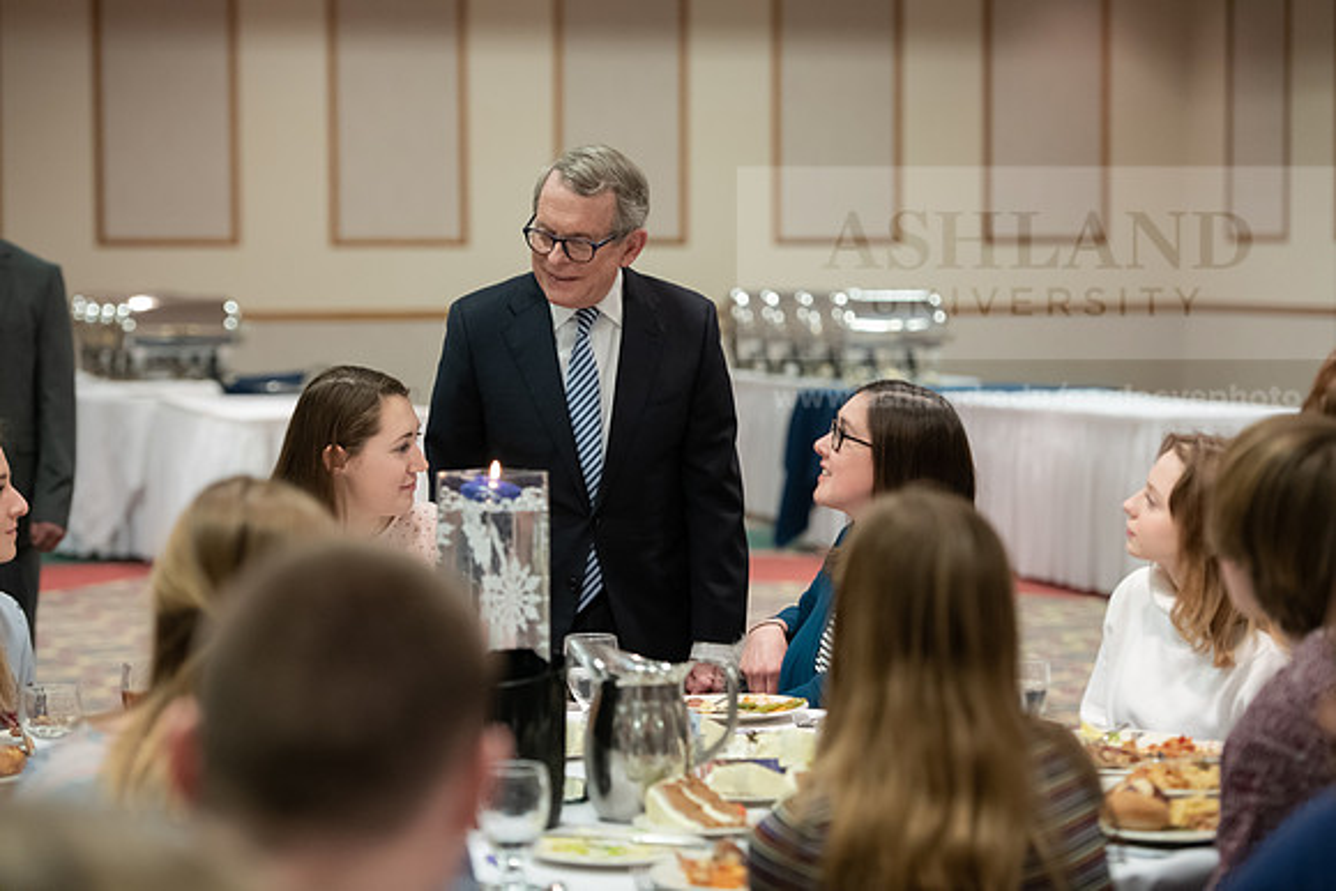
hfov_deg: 20.0
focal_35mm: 102
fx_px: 3786
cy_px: 446
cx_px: 668
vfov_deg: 13.4
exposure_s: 1/200
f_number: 3.5
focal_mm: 102
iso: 3200
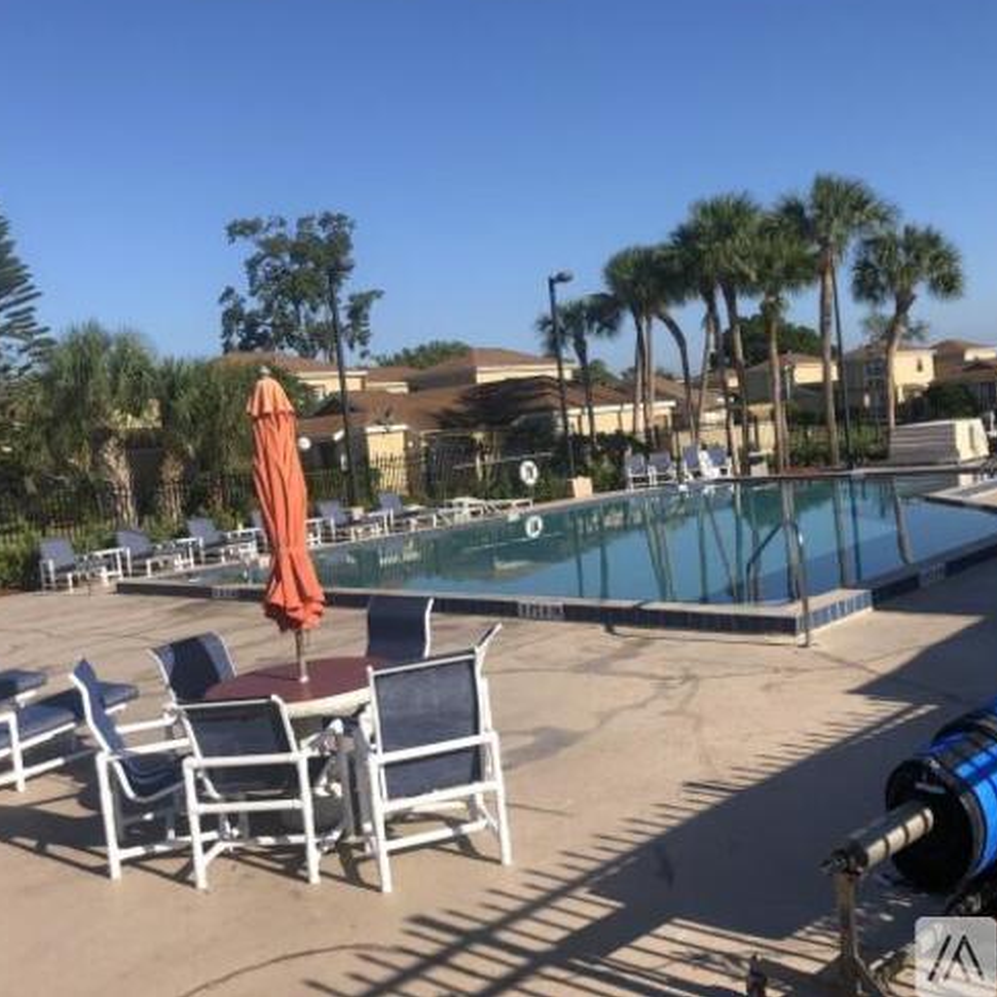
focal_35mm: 34
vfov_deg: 48.4
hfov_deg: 48.3
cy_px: 485
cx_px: 562
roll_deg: +5.8
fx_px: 1108
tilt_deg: -1.4
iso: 20
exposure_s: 1/1946
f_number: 1.8
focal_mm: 3.99
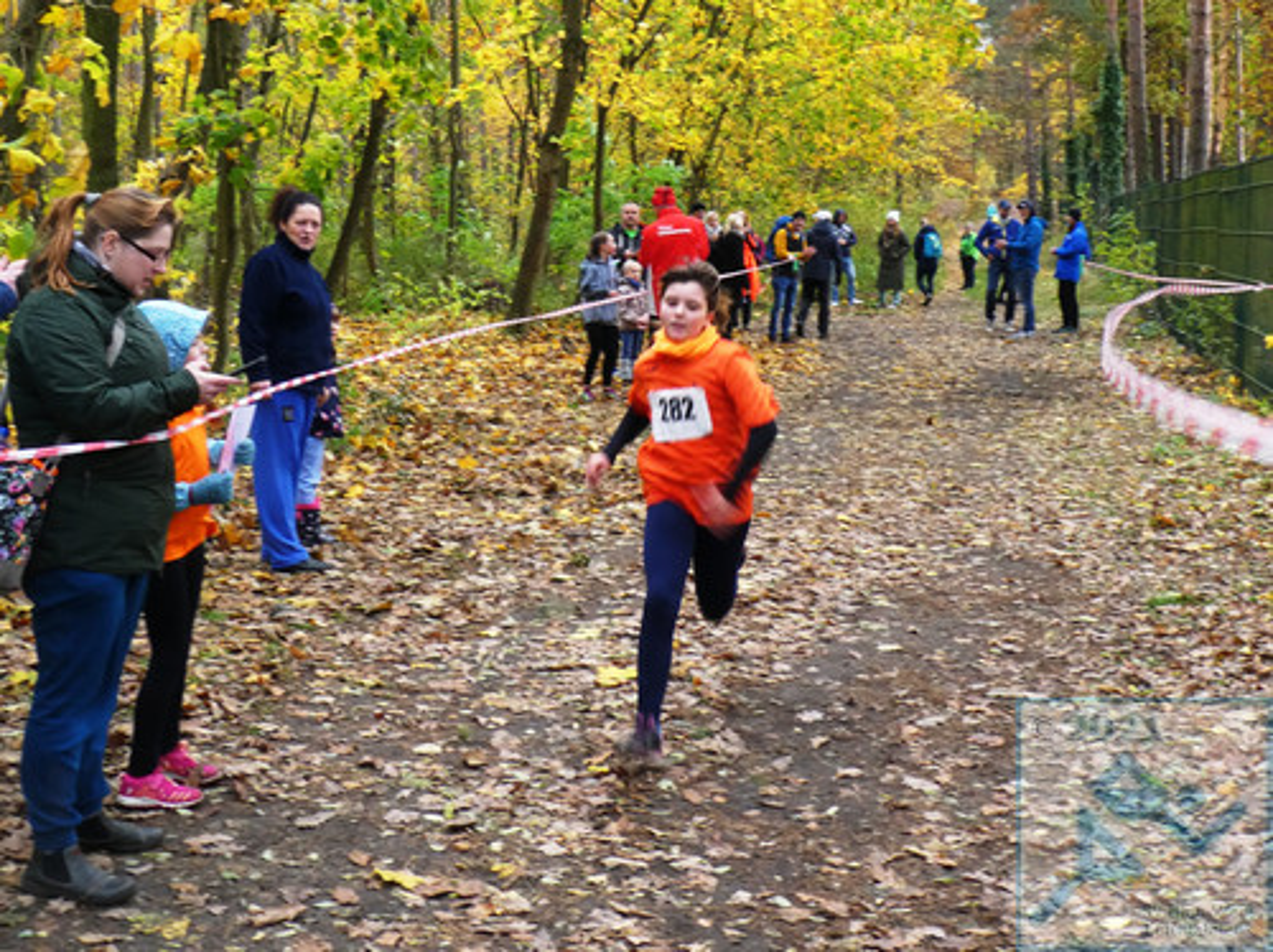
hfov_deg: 50.2
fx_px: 1359
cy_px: 476
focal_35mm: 37
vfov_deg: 38.6
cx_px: 636
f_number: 3.7
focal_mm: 6.7
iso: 200
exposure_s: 1/80
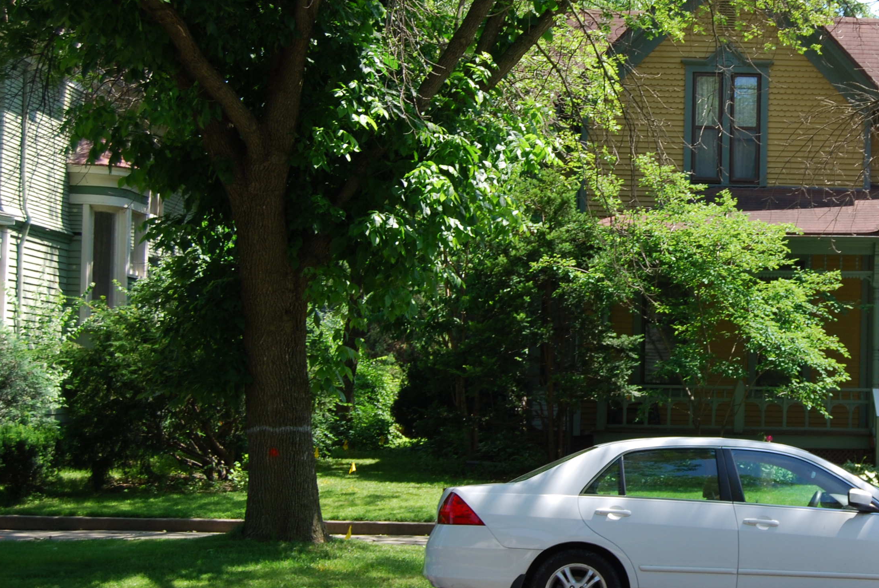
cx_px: 724
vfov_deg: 16.7
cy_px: 285
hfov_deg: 24.3
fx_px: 2002
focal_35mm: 82
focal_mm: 31
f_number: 5.6
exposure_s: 1/125
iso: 100
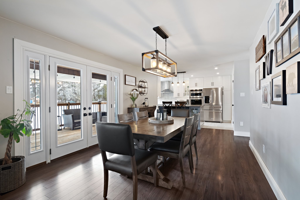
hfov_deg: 96.7
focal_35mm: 16
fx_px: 133
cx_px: 150
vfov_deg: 73.7
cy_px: 100
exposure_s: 1/10
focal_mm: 16
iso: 1600
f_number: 8
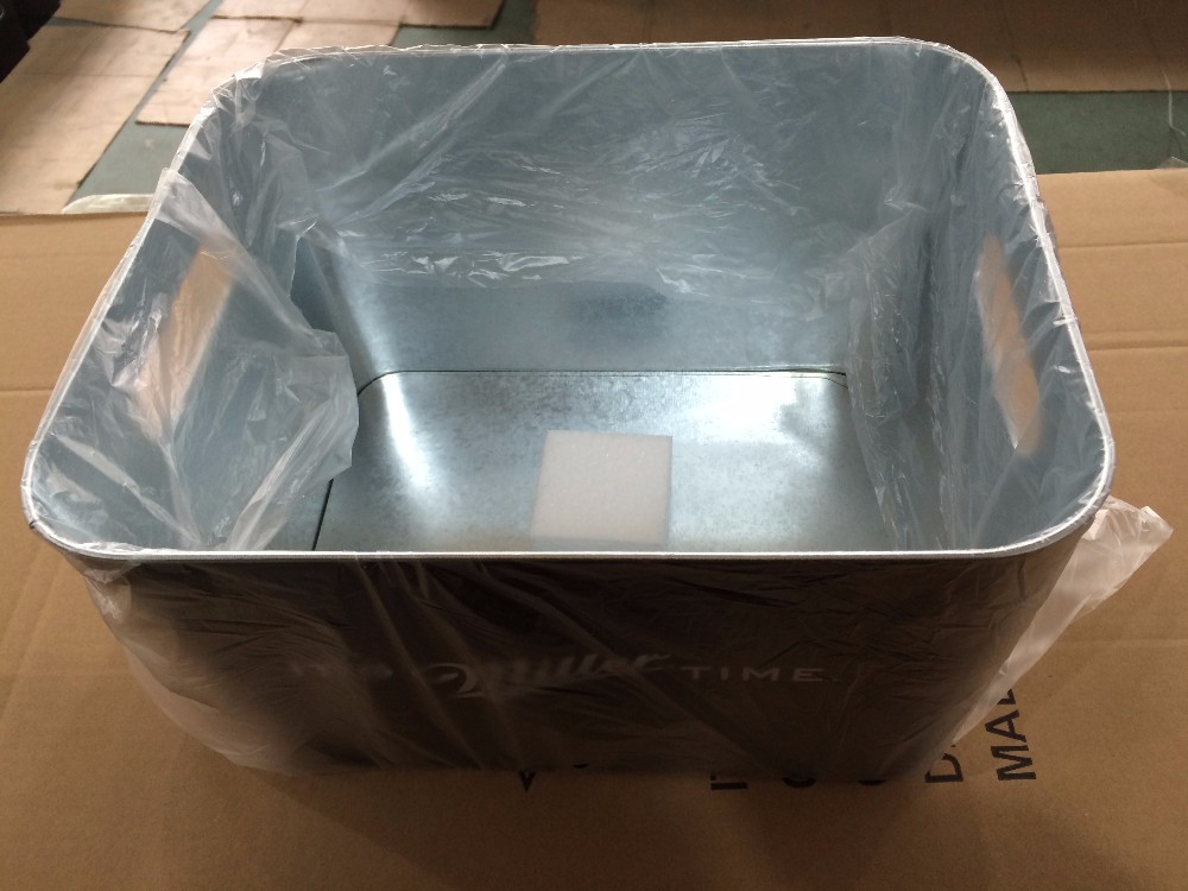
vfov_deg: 48.2
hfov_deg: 61.7
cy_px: 446
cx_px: 594
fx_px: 995
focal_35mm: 29
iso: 125
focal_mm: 4.15
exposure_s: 1/33
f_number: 2.2
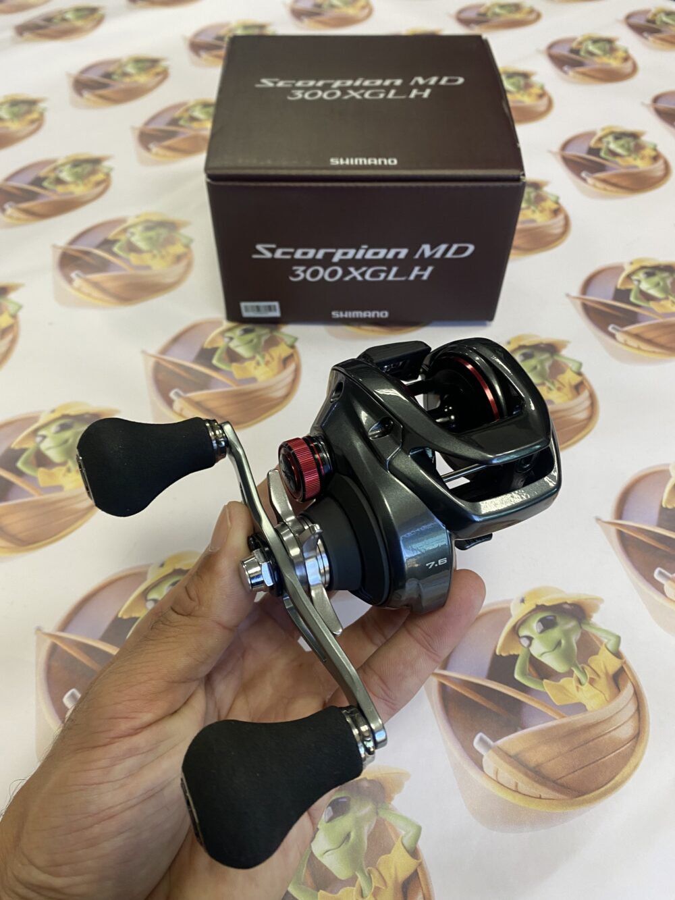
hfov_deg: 53.1
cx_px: 338
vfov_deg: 67.3
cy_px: 450
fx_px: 676
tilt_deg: -52.6
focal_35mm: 26
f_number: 1.8
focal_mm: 4.25
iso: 80
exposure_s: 1/60
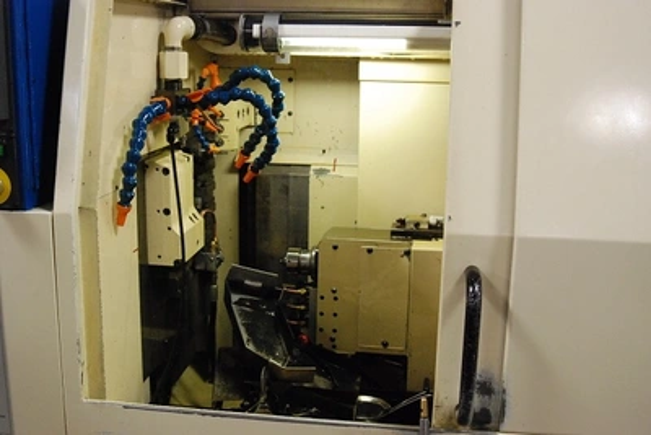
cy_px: 218
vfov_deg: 31.9
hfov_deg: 46.4
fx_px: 760
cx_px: 326
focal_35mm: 42
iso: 1600
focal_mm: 28
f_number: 5.6
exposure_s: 1/125
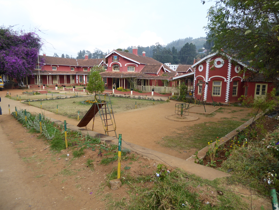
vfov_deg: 54.9
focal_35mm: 25
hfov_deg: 69.4
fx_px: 201
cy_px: 105
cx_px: 140
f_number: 3.3
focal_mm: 4.3
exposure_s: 1/400
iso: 80
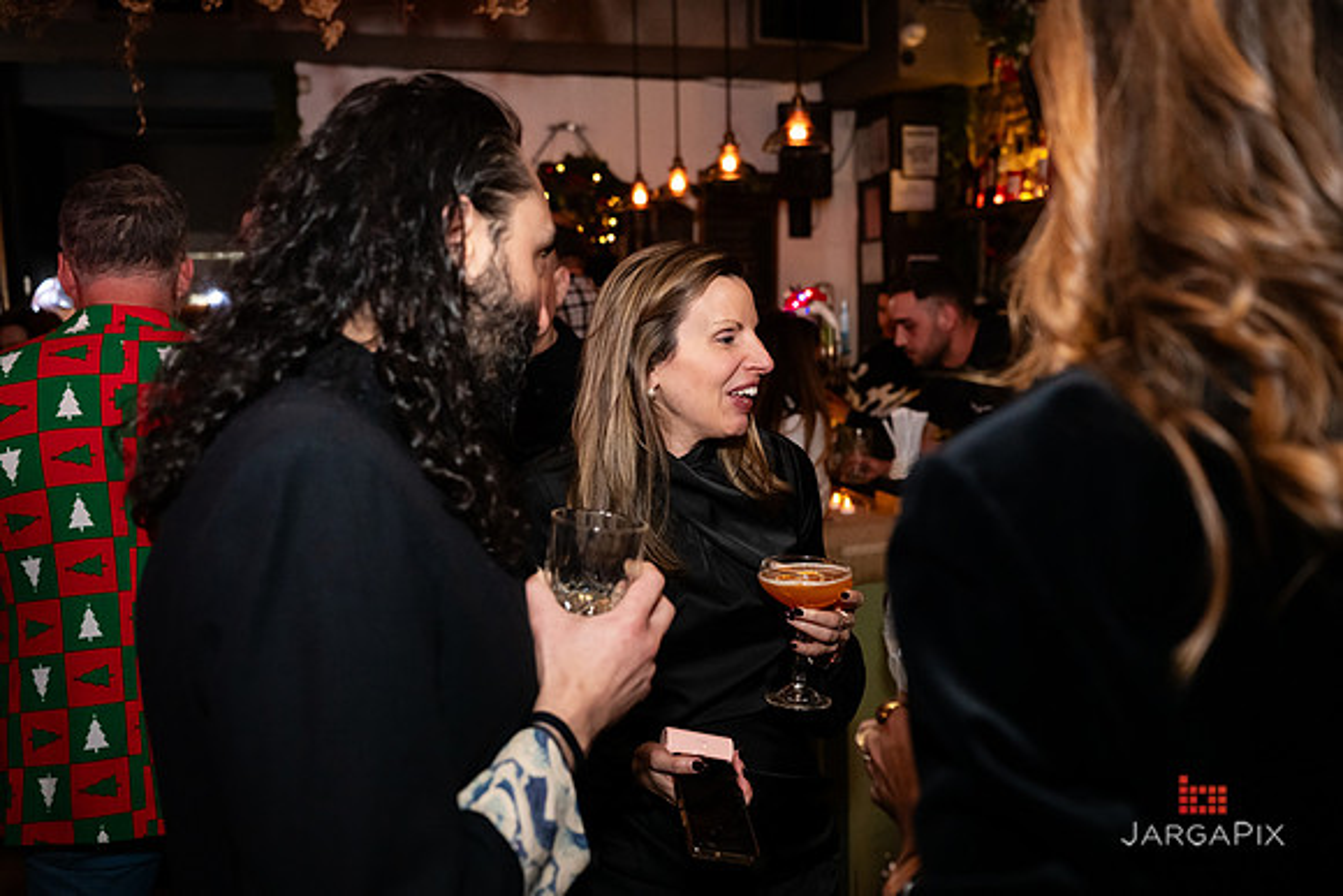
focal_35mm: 32
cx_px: 672
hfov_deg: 58.6
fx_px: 1197
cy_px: 448
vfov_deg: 41.0
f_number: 3.2
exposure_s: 1/125
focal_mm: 31.5
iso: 3200
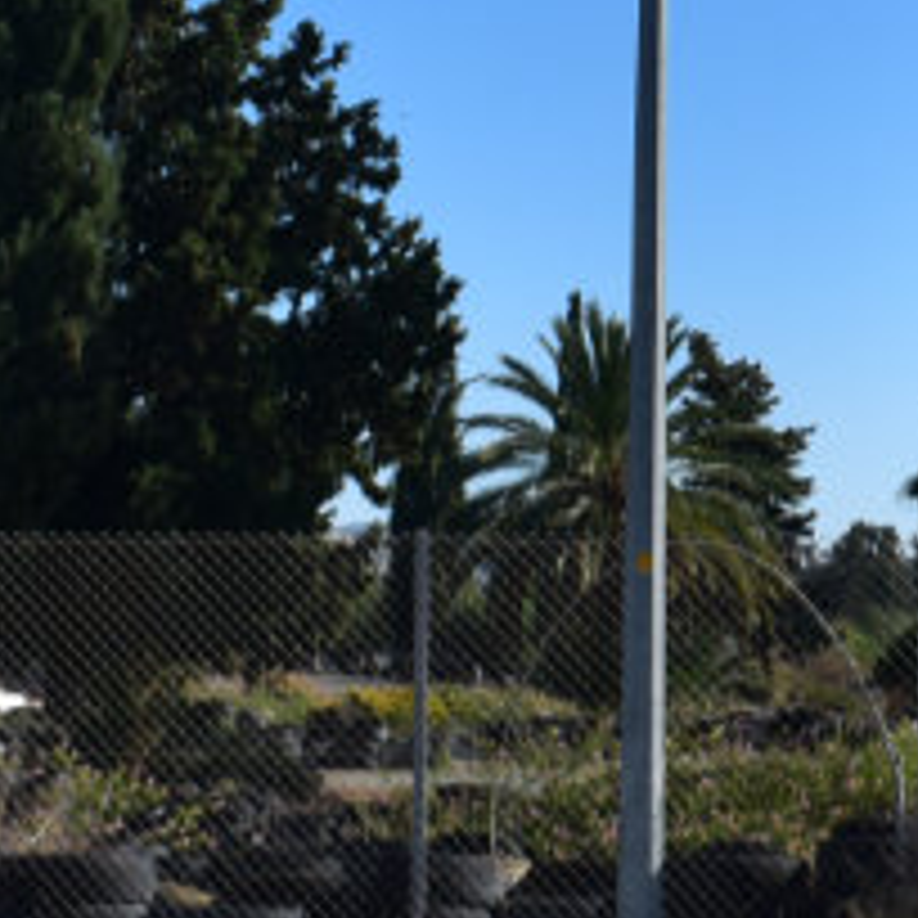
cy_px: 227
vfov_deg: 12.3
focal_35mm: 141
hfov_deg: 12.1
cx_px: 1170
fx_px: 4230
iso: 320
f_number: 11
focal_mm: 22
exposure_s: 1/500
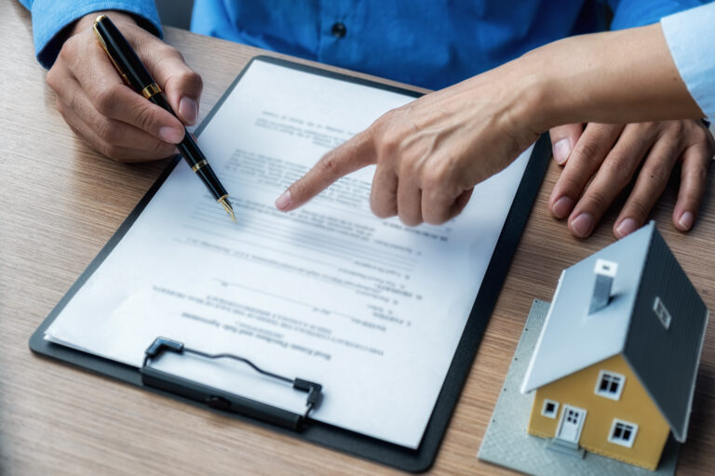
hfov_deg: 33.9
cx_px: 358
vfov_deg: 23.0
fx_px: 1172
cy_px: 238
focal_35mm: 59
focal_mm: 39
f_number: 3.6
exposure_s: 1/125
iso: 200
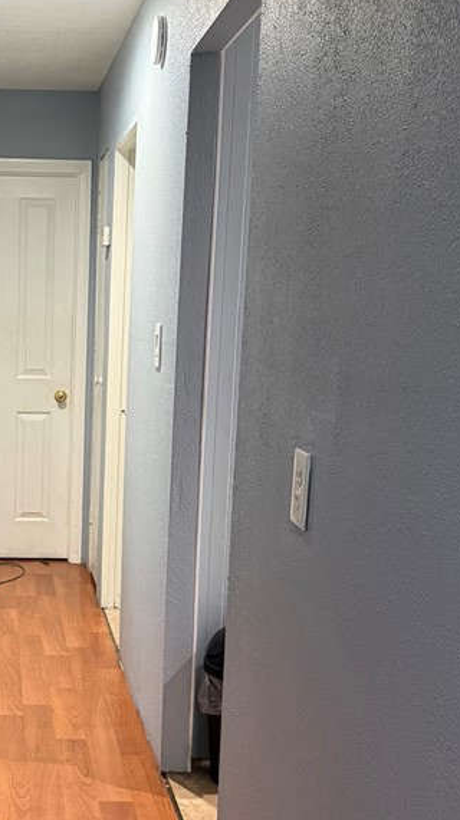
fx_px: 1021
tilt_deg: -8.3
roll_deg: -1.0
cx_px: 32
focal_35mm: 47
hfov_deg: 24.5
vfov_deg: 43.5
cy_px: 488
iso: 640
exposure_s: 1/60
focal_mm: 6.76
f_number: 1.78
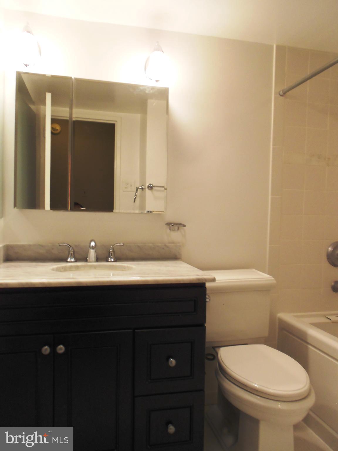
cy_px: 226
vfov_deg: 67.3
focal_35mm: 26
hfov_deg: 53.1
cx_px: 169
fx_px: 338
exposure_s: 1/30
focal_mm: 4.6
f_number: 3.2
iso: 160
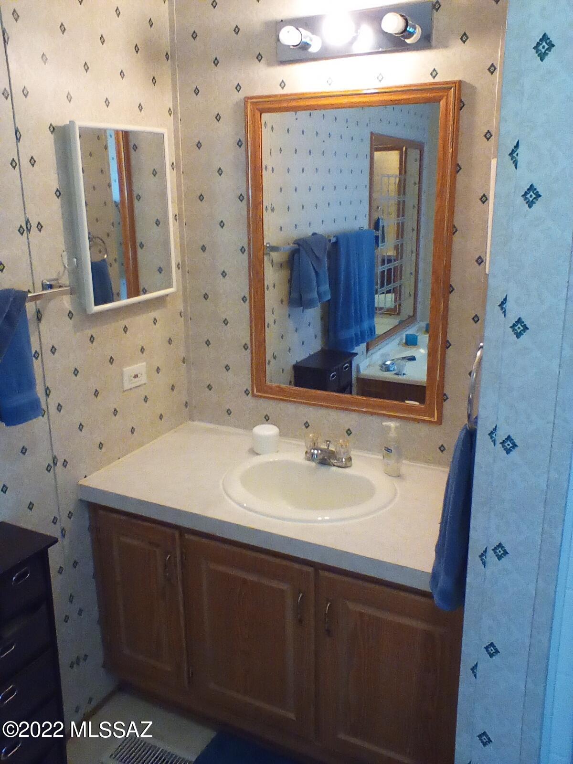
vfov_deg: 58.4
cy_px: 382
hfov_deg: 45.4
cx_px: 286
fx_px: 684
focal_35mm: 31
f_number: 2.4
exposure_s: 1/20
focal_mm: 2.38
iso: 302
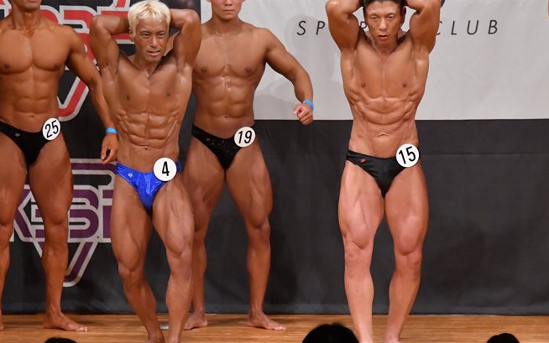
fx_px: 5417
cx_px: 257
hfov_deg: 5.8
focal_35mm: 362
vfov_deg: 3.6
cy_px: 177
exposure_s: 1/400
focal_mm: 200
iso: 8000
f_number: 5.6
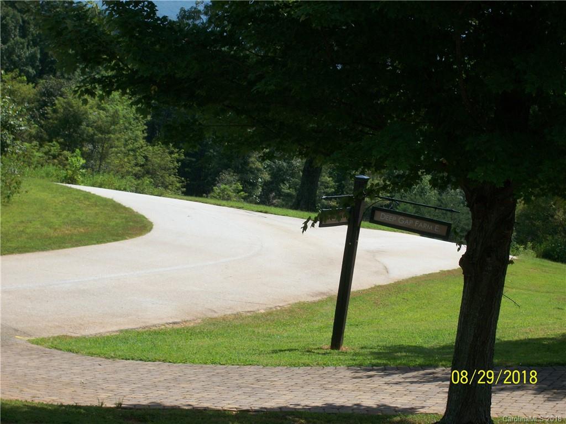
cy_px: 212
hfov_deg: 18.7
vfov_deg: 14.1
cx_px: 283
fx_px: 1717
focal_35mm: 105
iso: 80
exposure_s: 1/400
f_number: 5.7
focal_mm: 18.8
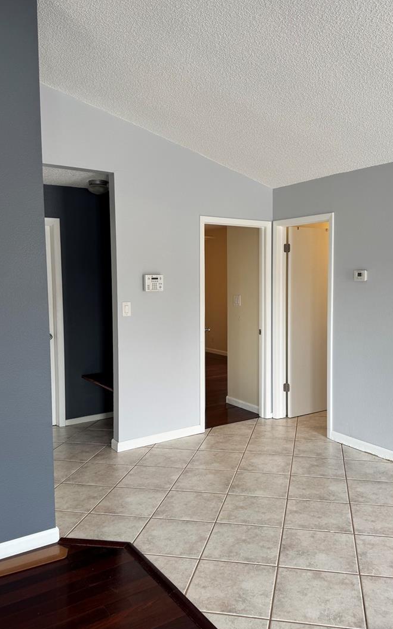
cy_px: 307
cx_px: 230
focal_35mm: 29
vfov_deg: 64.6
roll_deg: +1.1
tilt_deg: -4.4
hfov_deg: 43.0
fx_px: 497
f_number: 1.78
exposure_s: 1/130
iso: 50
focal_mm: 6.76
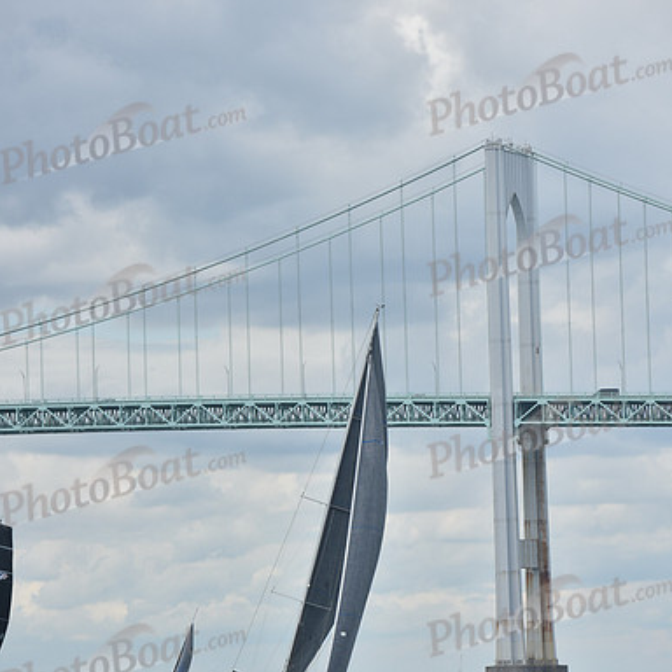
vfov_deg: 6.8
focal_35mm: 257
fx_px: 5645
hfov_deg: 6.8
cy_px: 368
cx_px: 337
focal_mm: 200
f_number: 7.1
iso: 250
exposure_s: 1/1000
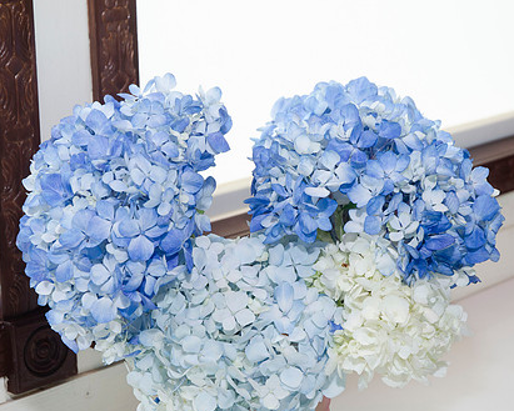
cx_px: 270
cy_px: 239
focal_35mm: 99
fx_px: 1506
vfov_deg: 15.5
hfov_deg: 19.4
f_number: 6.3
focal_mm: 50
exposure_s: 1/80
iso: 400
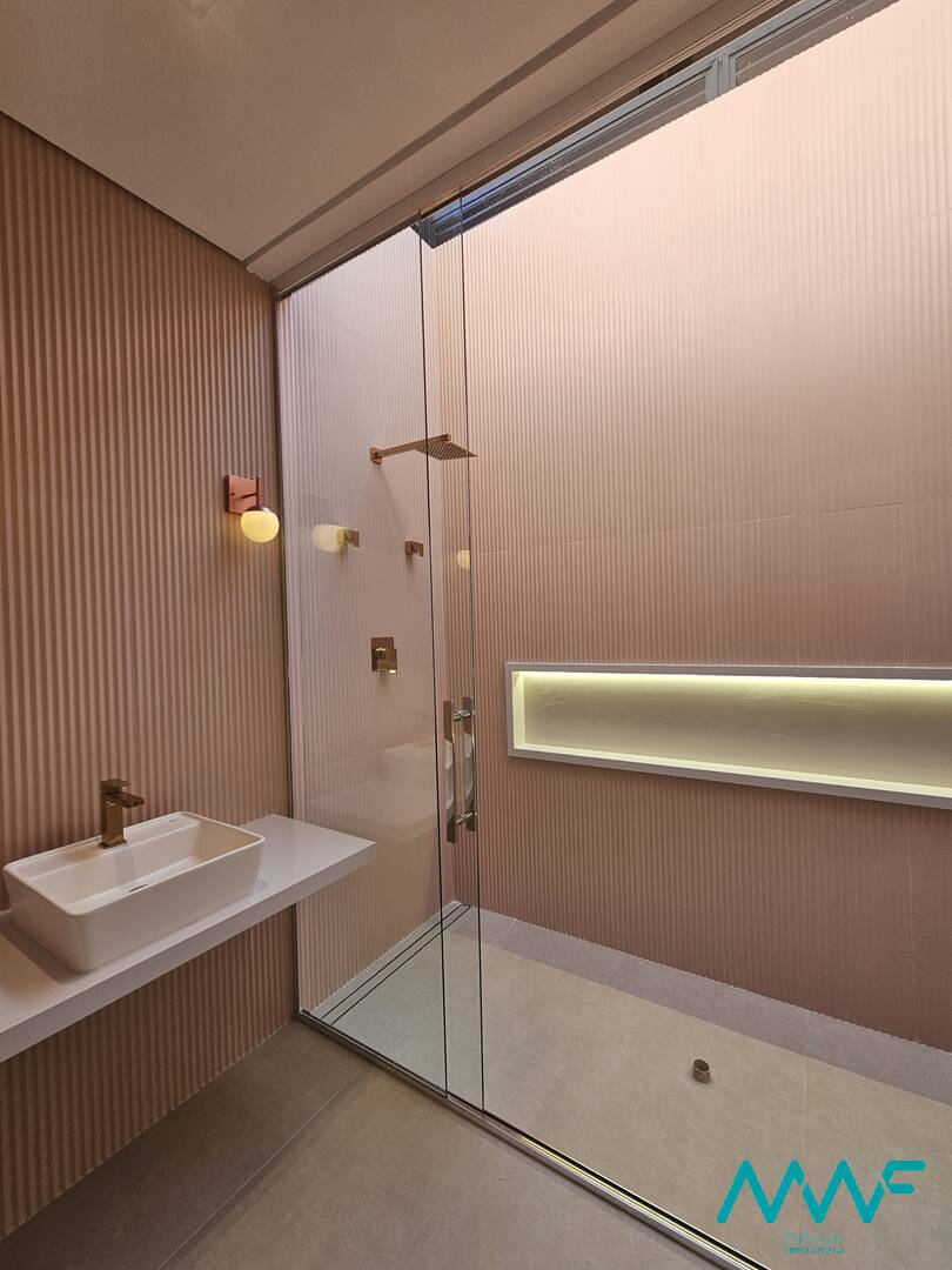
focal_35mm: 13
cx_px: 476
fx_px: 477
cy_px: 635
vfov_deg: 106.2
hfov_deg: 89.9
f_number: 2.2
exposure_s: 1/172
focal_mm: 2.2
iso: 50
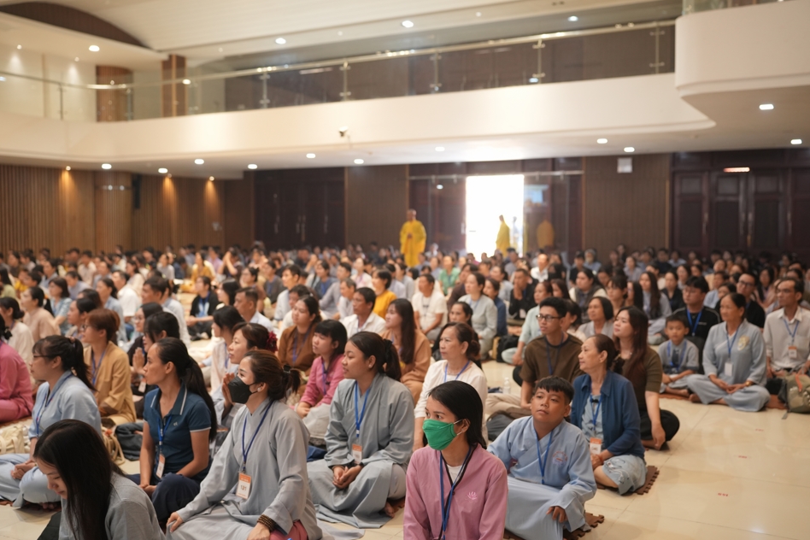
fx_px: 810
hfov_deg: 53.1
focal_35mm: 36
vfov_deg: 36.9
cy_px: 267
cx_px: 412
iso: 1250
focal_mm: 35
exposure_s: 1/125
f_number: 2.5
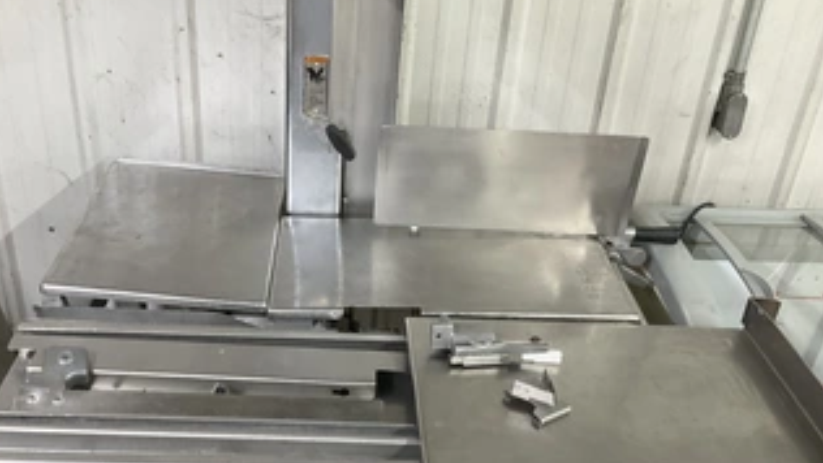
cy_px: 328
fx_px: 873
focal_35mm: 40
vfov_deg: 29.4
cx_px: 357
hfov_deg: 50.3
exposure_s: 1/40
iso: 200
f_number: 1.8
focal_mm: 3
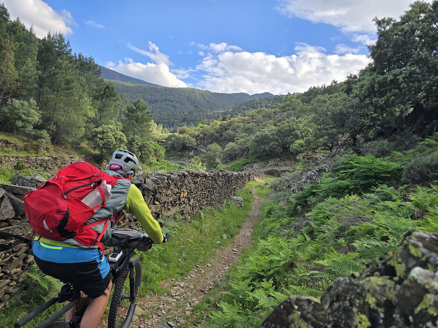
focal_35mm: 23
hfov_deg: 73.9
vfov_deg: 58.9
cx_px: 219
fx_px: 291
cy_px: 164
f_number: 1.7
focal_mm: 6.3
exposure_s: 1/450
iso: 12
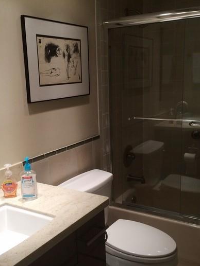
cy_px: 136
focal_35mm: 41
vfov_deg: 45.8
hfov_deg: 35.1
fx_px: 316
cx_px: 95
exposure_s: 1/30
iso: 50
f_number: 2.2
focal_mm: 4.12
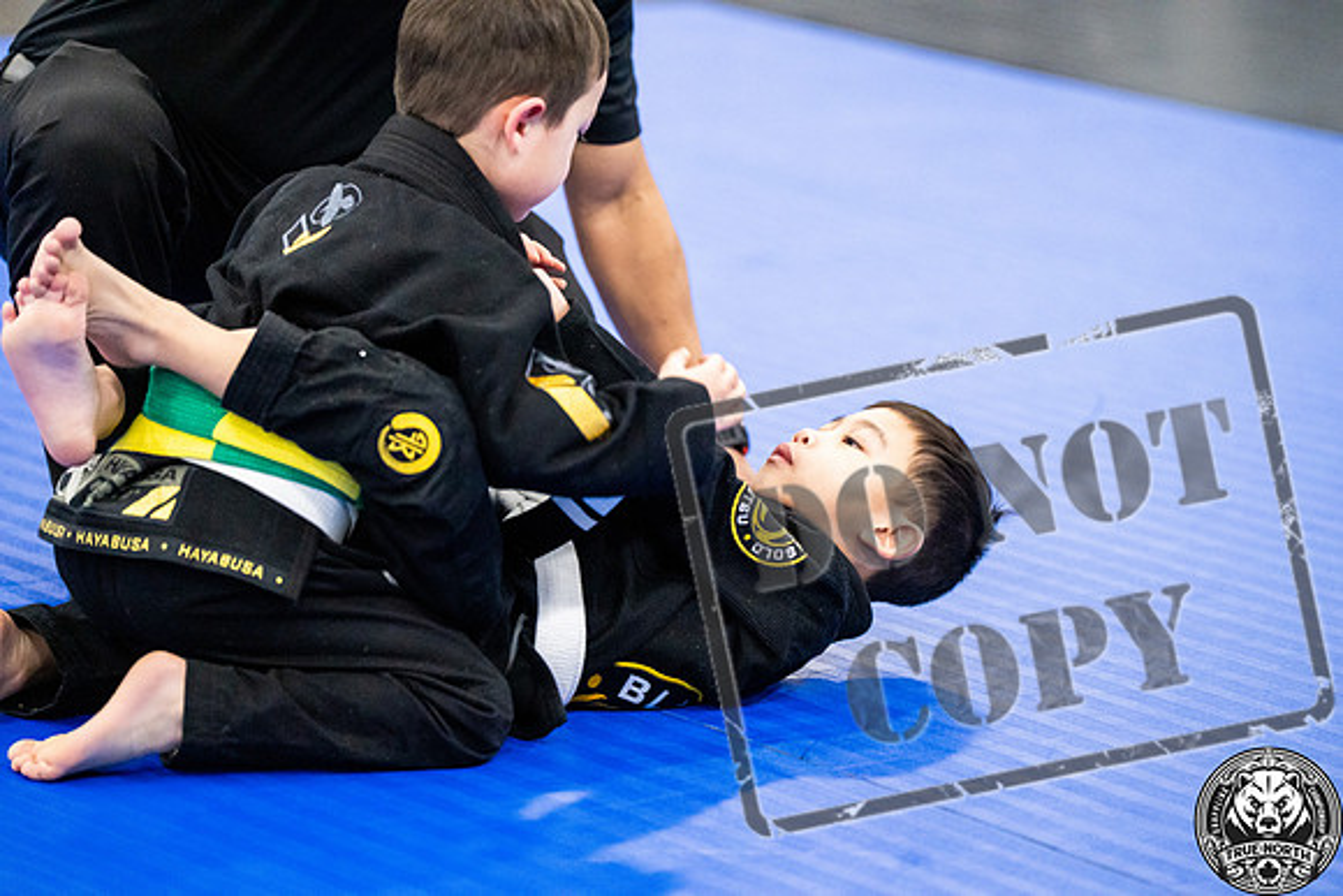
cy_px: 448
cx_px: 672
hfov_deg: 10.3
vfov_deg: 6.9
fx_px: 7463
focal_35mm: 200
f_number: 2.8
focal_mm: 200
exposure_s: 1/500
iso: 6400
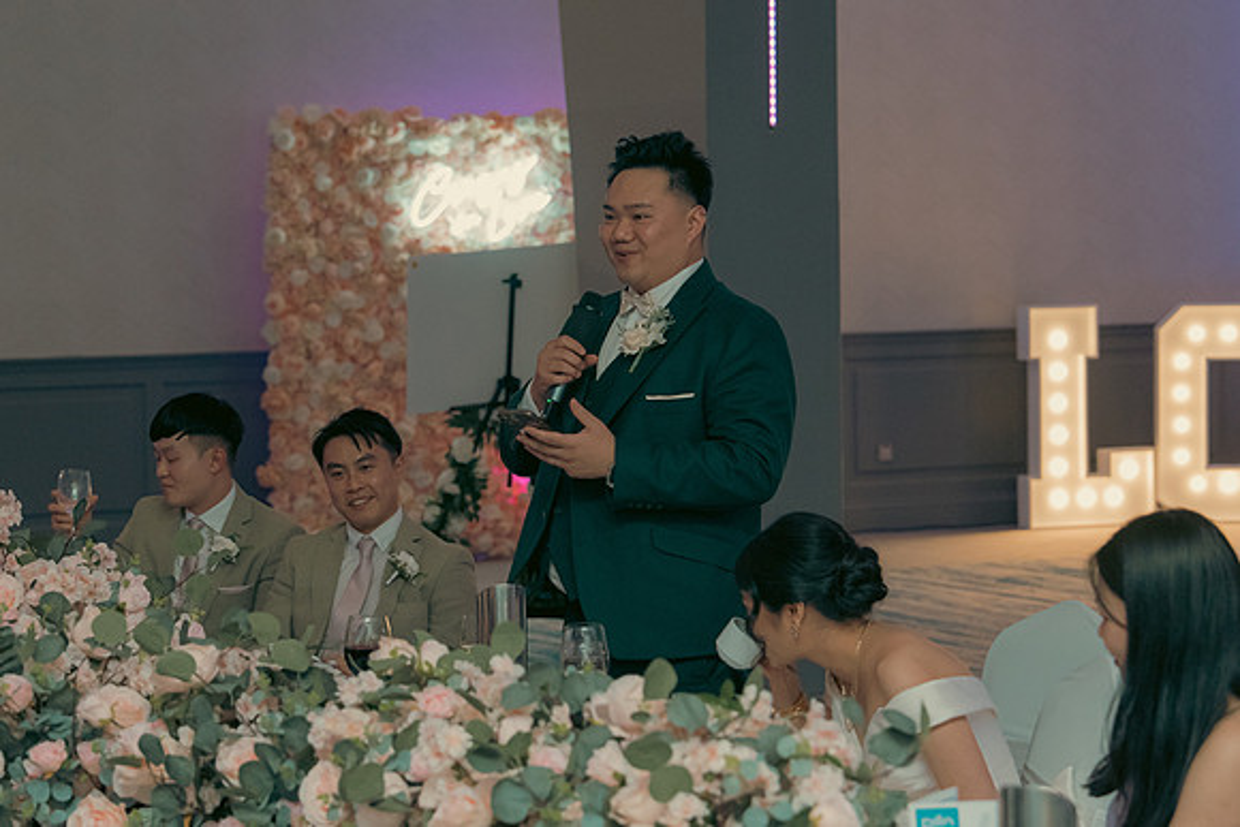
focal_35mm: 105
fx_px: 3617
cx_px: 620
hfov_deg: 19.5
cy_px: 414
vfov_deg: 13.0
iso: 2500
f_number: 3.5
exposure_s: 1/160
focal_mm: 70
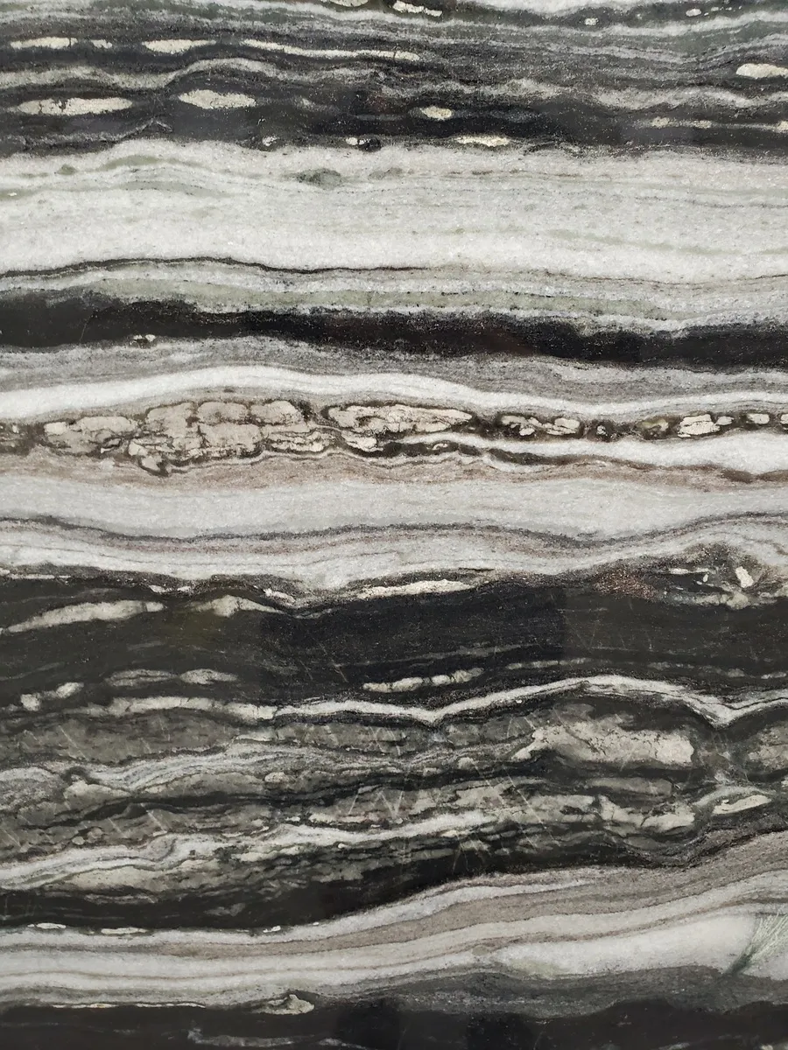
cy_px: 525
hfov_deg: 53.1
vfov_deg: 67.3
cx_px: 394
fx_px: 789
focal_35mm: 26
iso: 320
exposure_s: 1/40
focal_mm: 4.3
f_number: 2.4
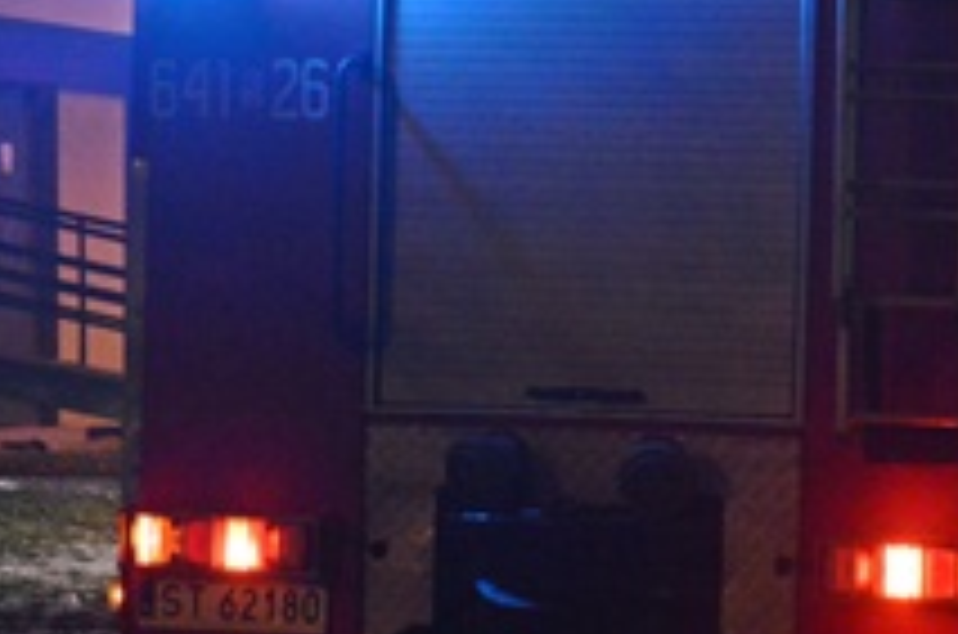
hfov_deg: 11.4
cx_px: 1032
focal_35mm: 179
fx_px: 4753
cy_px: 360
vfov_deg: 7.6
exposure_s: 1/15
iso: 3200
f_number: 4.5
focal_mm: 40
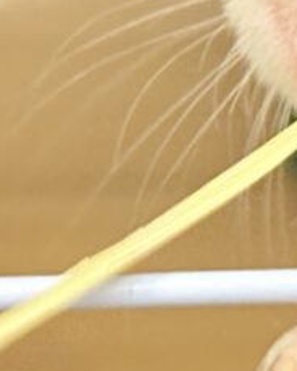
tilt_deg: -7.8
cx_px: 549
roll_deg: +1.7
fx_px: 2912
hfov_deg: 5.7
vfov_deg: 7.3
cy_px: 89
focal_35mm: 265
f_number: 1.6
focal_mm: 5.96
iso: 100
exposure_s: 1/50
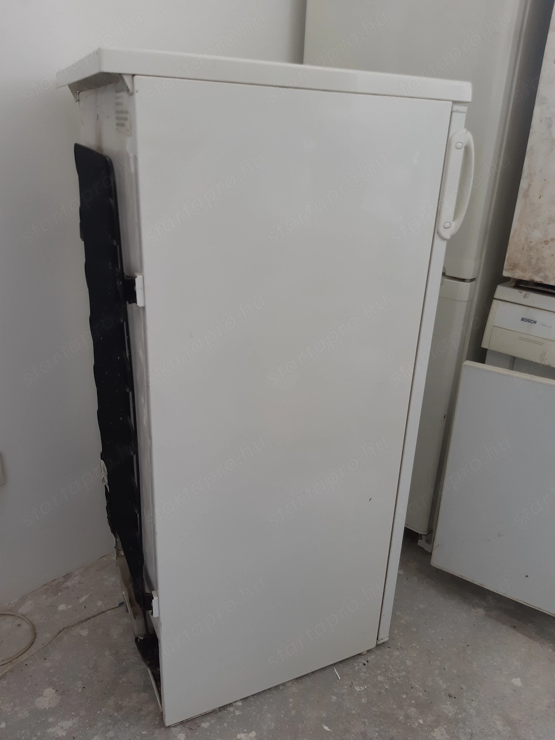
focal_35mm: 26
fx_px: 556
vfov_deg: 67.3
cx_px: 278
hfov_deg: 53.0
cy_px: 370
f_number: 1.7
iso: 64
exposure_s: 1/50
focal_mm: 3.93
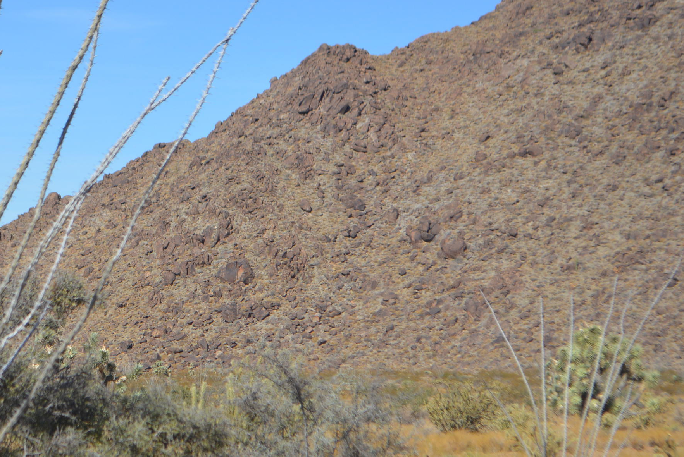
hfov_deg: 14.6
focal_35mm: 140
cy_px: 309
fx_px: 2659
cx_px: 164
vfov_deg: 9.8
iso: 400
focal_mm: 55
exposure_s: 1/1600
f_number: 7.1
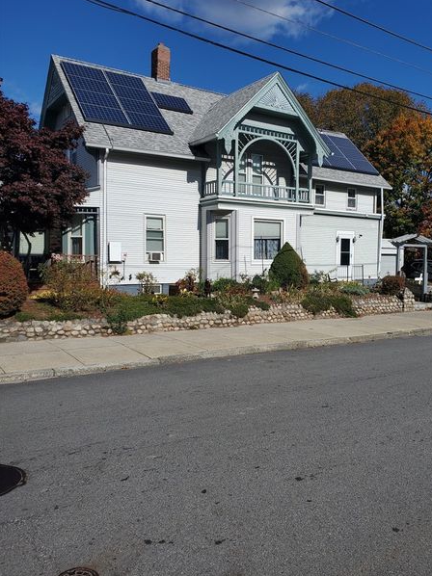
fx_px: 483
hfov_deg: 48.1
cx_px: 239
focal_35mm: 29
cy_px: 275
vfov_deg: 61.7
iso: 50
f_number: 2.4
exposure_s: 1/3302
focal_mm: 4.3
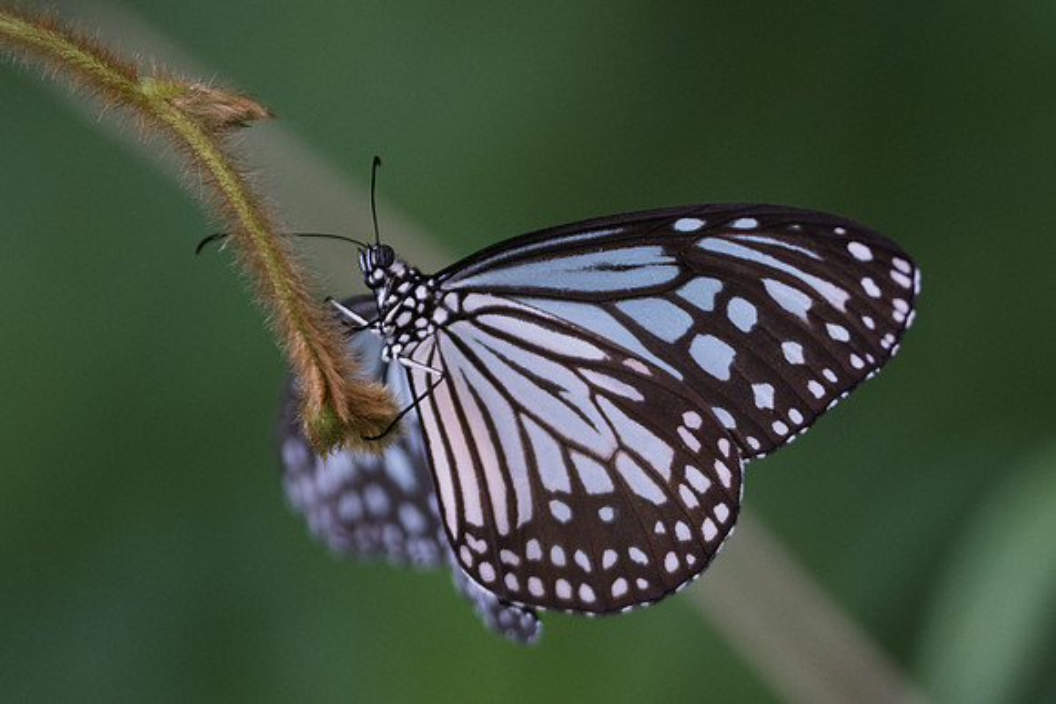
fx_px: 12894
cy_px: 228
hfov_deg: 4.7
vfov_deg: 3.1
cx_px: 513
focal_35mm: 439
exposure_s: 1/400
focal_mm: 150
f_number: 3.5
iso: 800
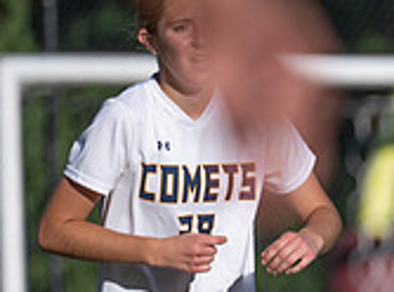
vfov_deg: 1.5
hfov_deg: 2.1
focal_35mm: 954
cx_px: 748
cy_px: 349
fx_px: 10820
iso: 140
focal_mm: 200
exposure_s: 1/4000
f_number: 2.8
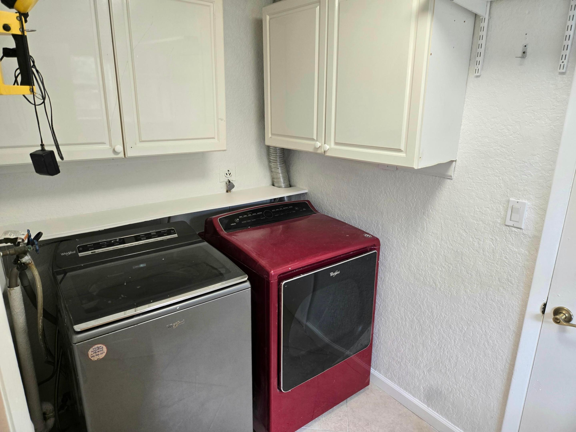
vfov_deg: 58.9
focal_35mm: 23
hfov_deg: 73.9
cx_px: 288
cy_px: 216
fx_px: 383
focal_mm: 5.4
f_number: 1.8
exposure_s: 1/120
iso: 160
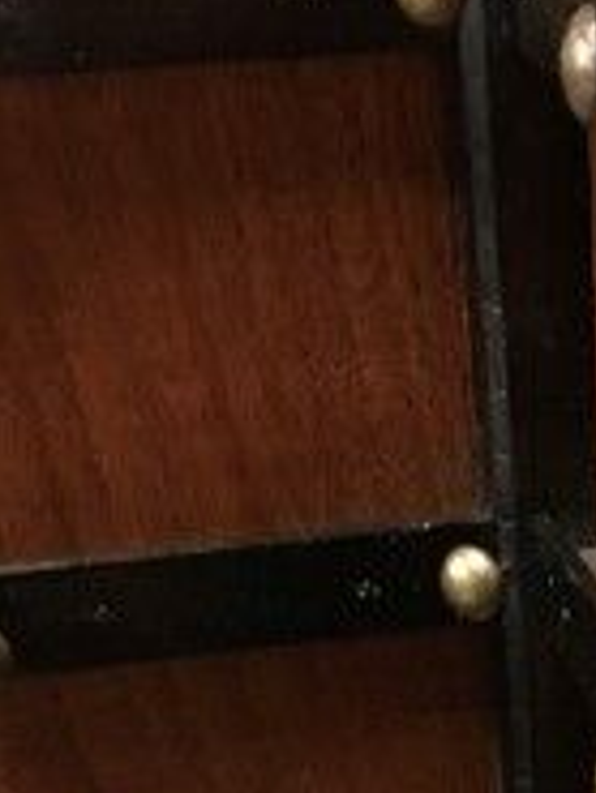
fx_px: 2155
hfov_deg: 15.3
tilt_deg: -36.3
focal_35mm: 94
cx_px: 682
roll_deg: +4.9
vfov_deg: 18.5
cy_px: 1192
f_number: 2.2
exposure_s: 1/17
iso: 400
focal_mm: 4.15
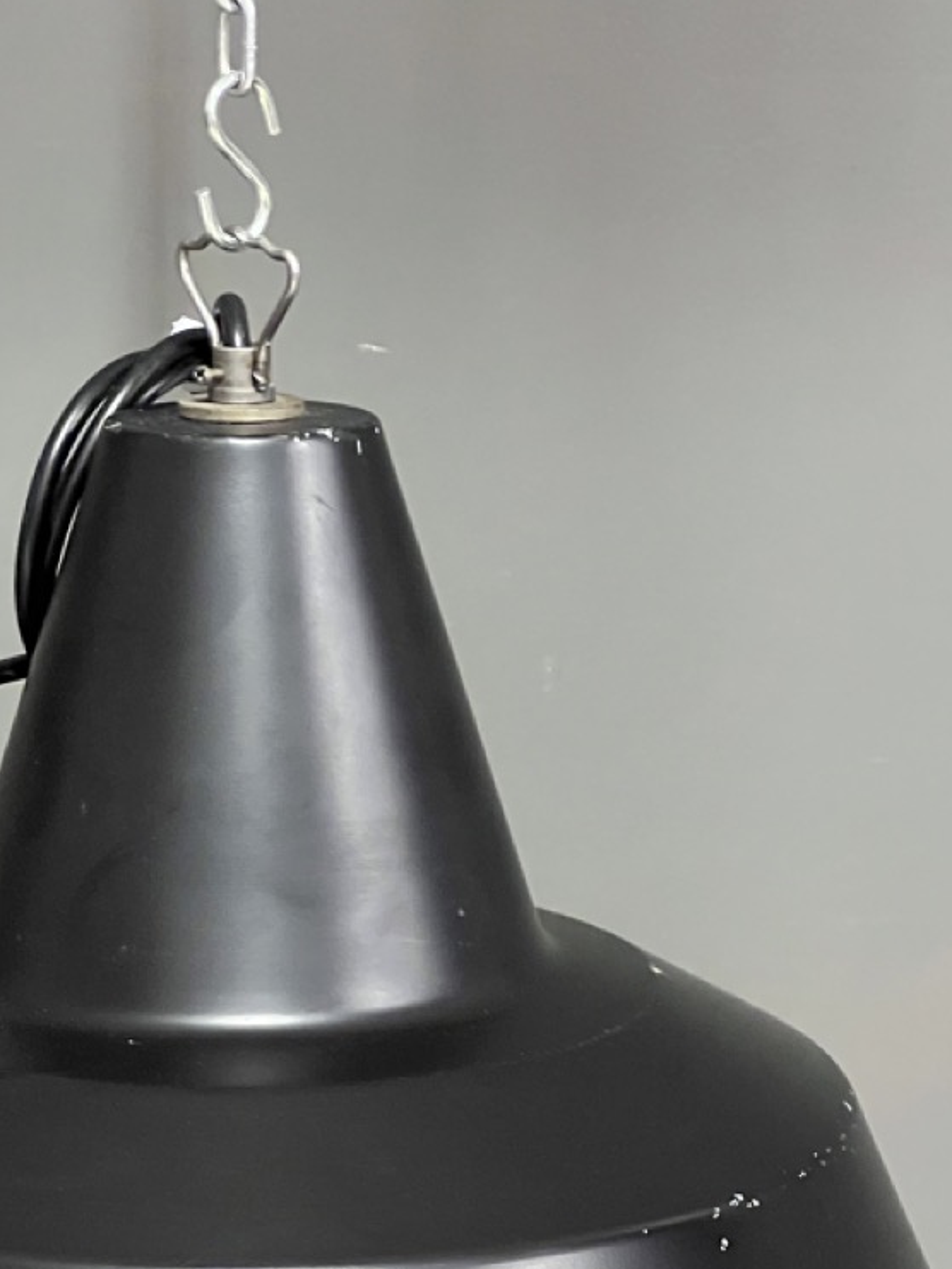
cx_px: 245
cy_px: 966
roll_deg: +0.9
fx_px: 4876
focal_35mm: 133
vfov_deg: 14.8
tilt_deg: -13.5
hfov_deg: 11.1
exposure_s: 1/25
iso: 1250
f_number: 2.8
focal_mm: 9
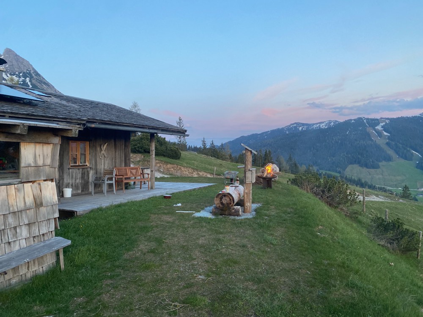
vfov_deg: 53.1
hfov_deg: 67.3
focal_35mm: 26
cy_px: 158
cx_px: 212
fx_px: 318
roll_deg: +0.5
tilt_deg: +0.0
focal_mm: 4.25
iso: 125
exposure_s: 1/121
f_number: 1.8
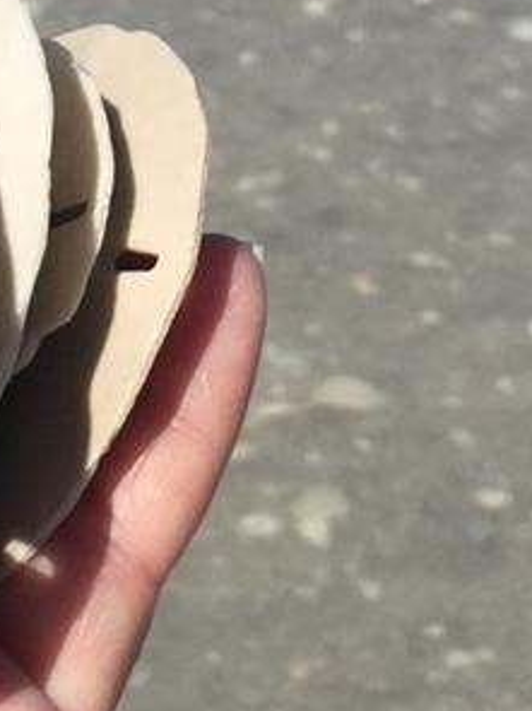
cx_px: 43
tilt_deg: -24.3
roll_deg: -2.0
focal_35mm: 118
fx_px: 2420
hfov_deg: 12.4
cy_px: -58
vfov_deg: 16.2
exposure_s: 1/3968
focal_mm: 4.15
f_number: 2.2
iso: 32
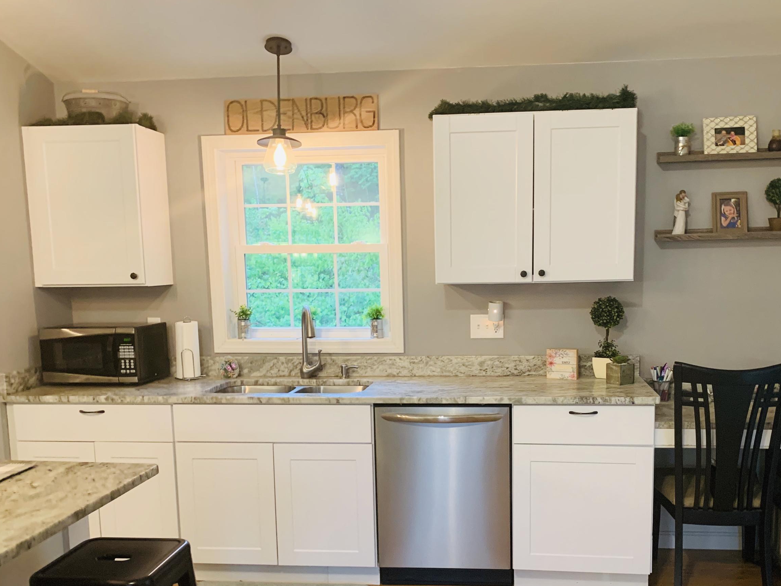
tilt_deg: -7.3
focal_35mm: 34
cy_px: 375
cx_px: 447
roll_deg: +0.2
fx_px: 767
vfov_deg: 41.4
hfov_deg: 53.8
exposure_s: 1/60
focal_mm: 4.25
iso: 320
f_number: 1.8
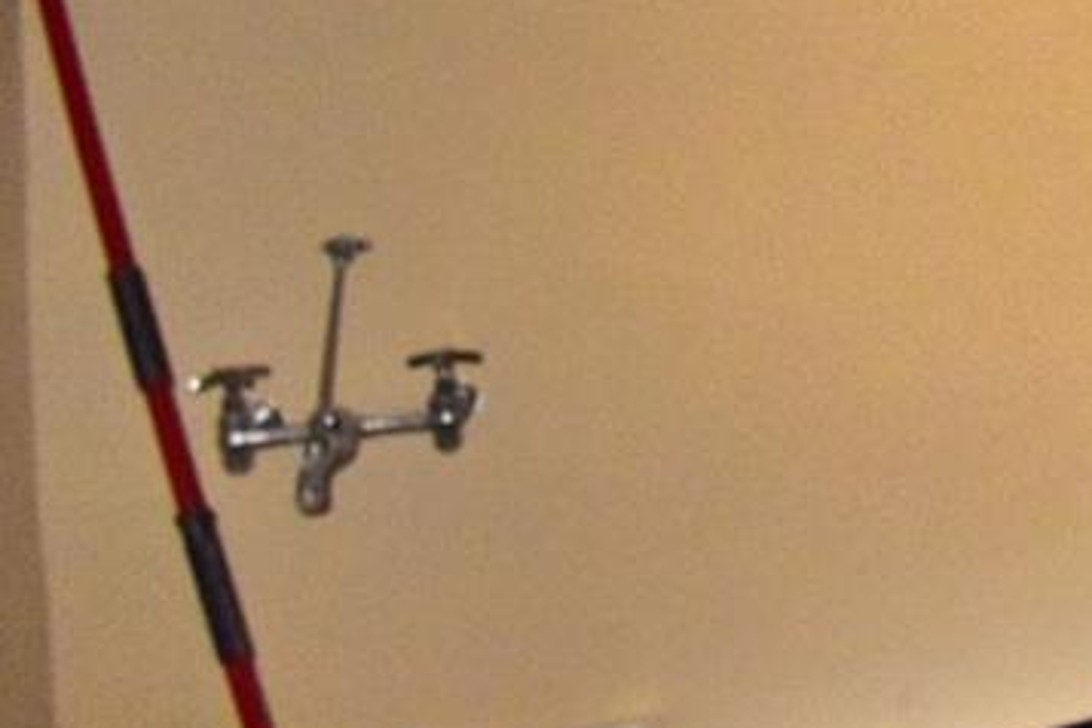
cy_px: 101
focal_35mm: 43
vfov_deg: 30.1
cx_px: 1517
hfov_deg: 31.3
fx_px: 1304
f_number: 4.5
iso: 2800
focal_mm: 10
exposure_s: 1/60
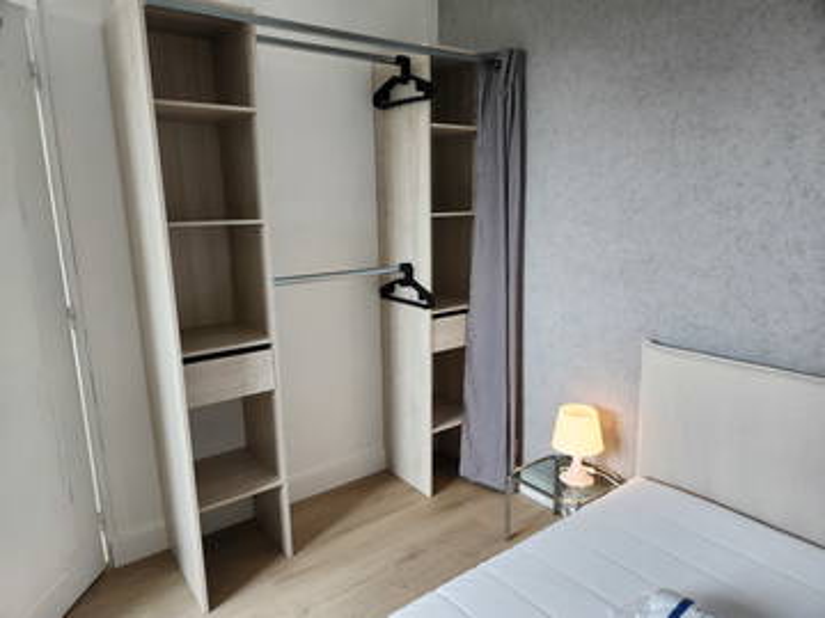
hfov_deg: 73.9
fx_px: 548
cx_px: 412
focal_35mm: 23
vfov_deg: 58.9
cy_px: 309
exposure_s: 1/180
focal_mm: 5.4
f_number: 1.8
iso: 80
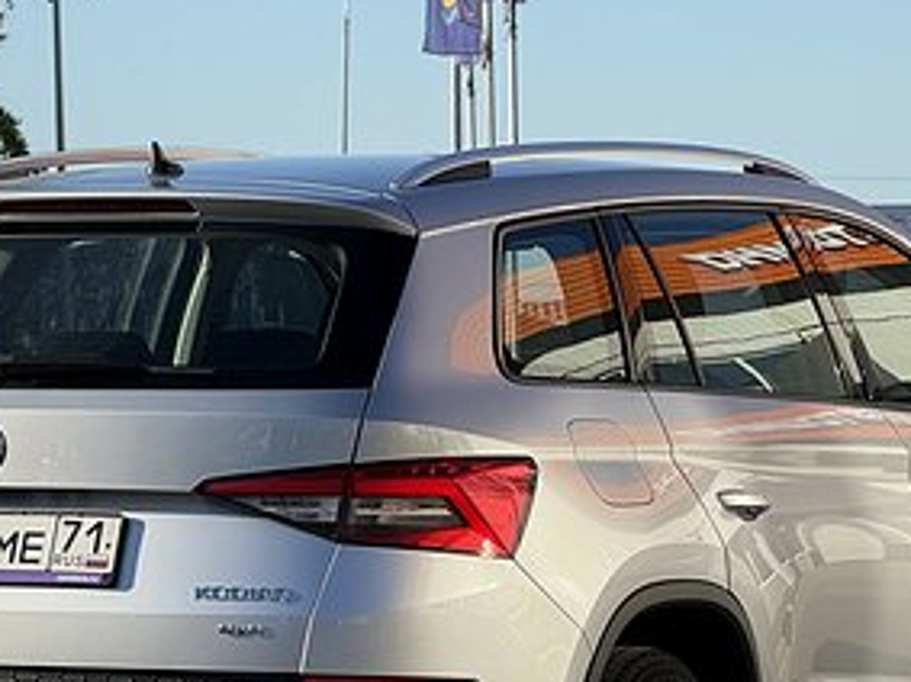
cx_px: 476
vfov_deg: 6.4
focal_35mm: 232
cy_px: 589
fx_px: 6103
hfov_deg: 8.5
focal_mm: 15.66
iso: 64
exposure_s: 1/1342
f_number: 2.8
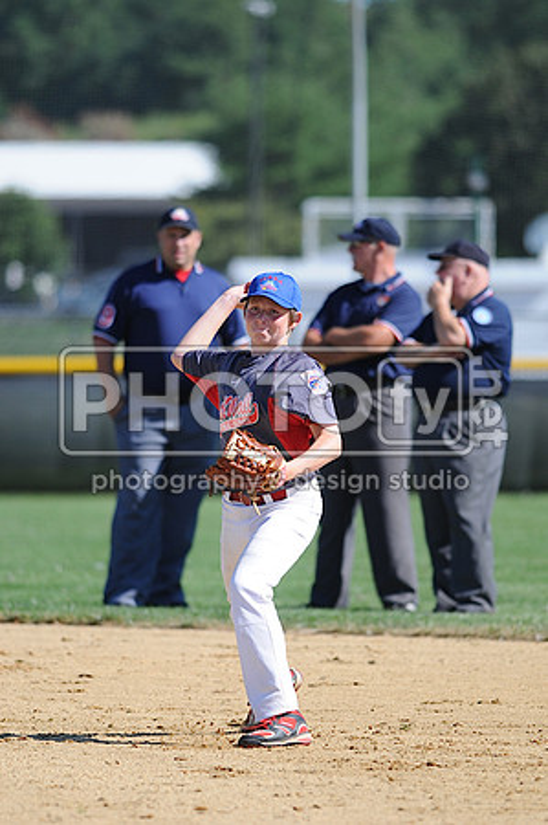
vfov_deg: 4.6
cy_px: 412
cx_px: 274
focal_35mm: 450
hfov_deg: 3.0
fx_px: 10298
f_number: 4
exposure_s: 1/1250
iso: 200
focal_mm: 300
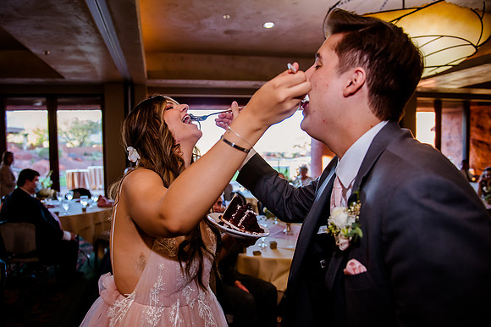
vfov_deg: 50.0
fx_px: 350
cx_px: 228
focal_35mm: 26
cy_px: 164
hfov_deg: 69.9
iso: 3200
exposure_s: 1/400
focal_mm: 24
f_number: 2.8
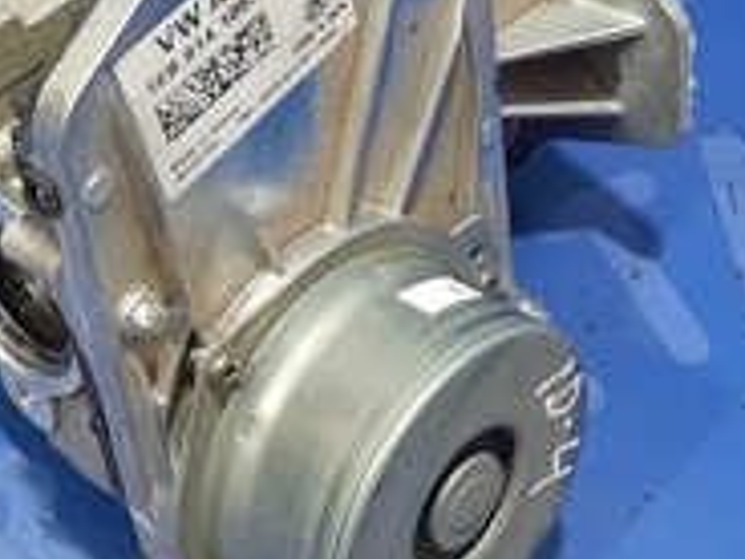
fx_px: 1872
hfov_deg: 22.3
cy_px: 150
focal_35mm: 87
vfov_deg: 16.9
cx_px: 190
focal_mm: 4.6
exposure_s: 1/33
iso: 320
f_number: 2
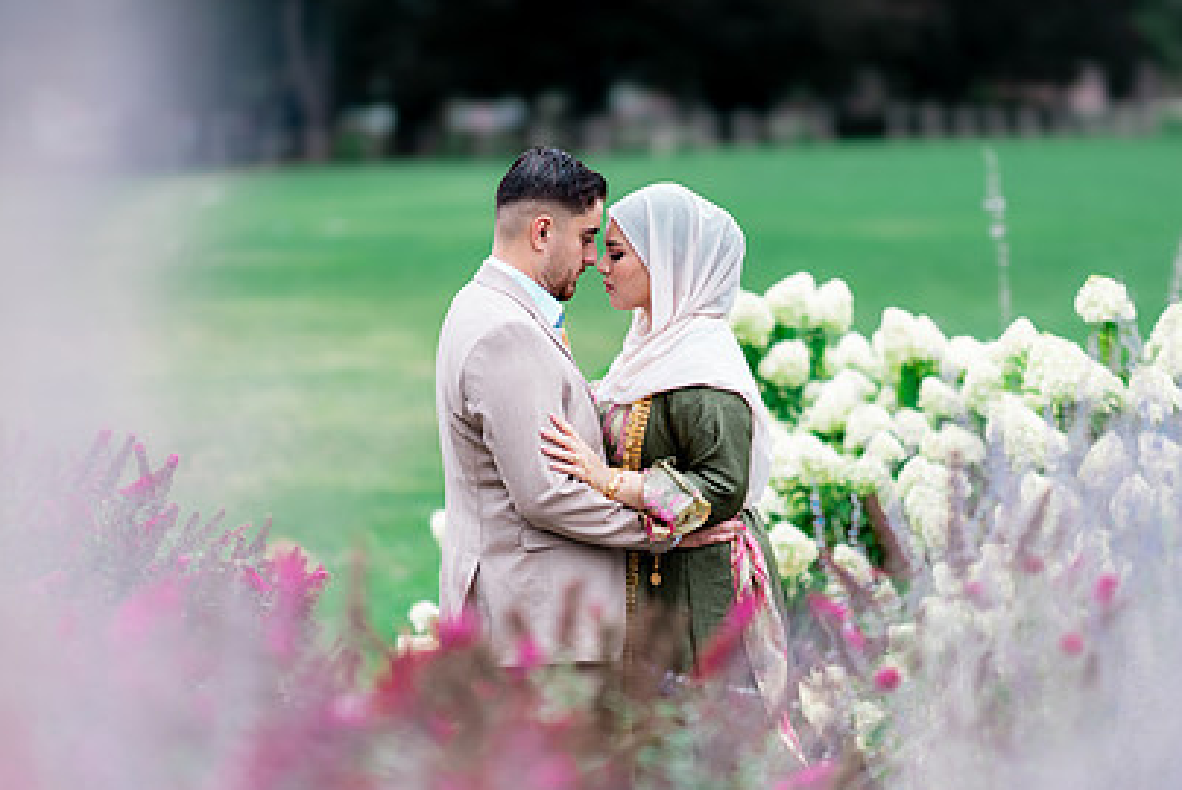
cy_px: 481
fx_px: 4008
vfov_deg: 11.3
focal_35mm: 122
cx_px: 652
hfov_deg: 16.8
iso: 100
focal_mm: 85
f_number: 1.4
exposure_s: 1/1250
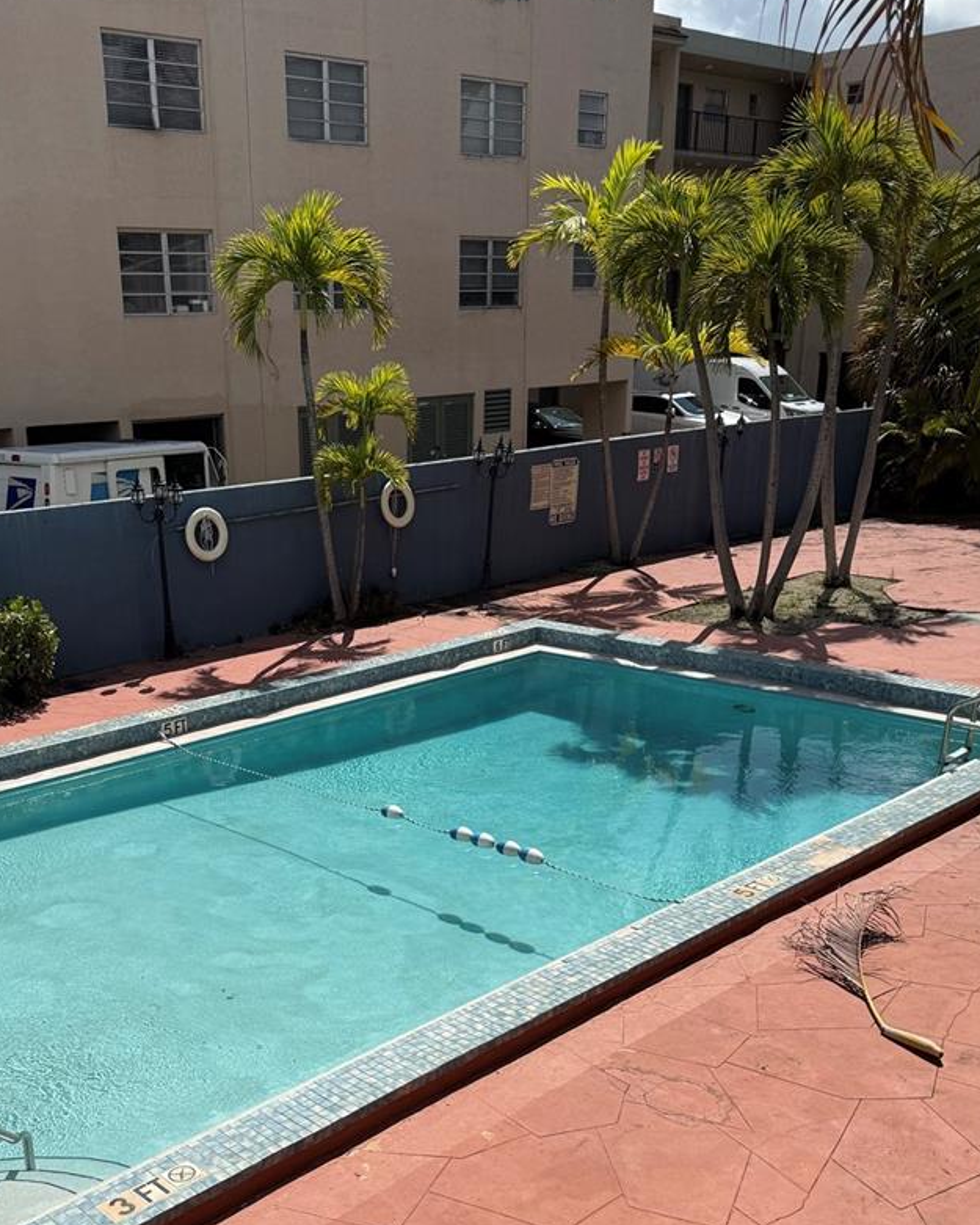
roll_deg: +2.3
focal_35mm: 36
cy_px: 892
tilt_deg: -21.6
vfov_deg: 48.7
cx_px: 345
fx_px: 1305
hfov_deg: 40.8
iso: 80
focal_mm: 6.76
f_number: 1.78
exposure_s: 1/8130
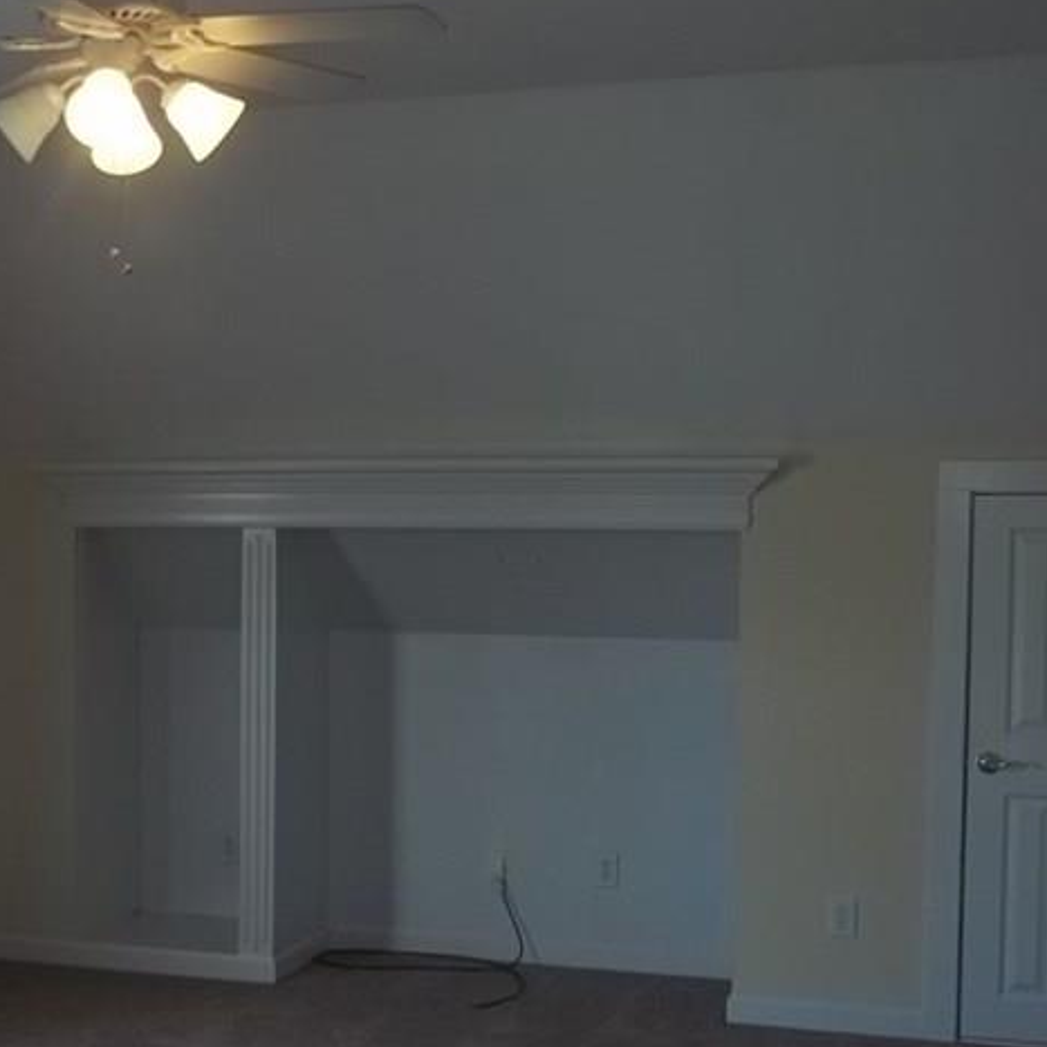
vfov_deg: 26.8
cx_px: 61
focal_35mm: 64
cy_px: 652
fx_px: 2190
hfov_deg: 25.8
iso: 64
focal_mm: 5.9
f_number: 3.3
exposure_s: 1/40
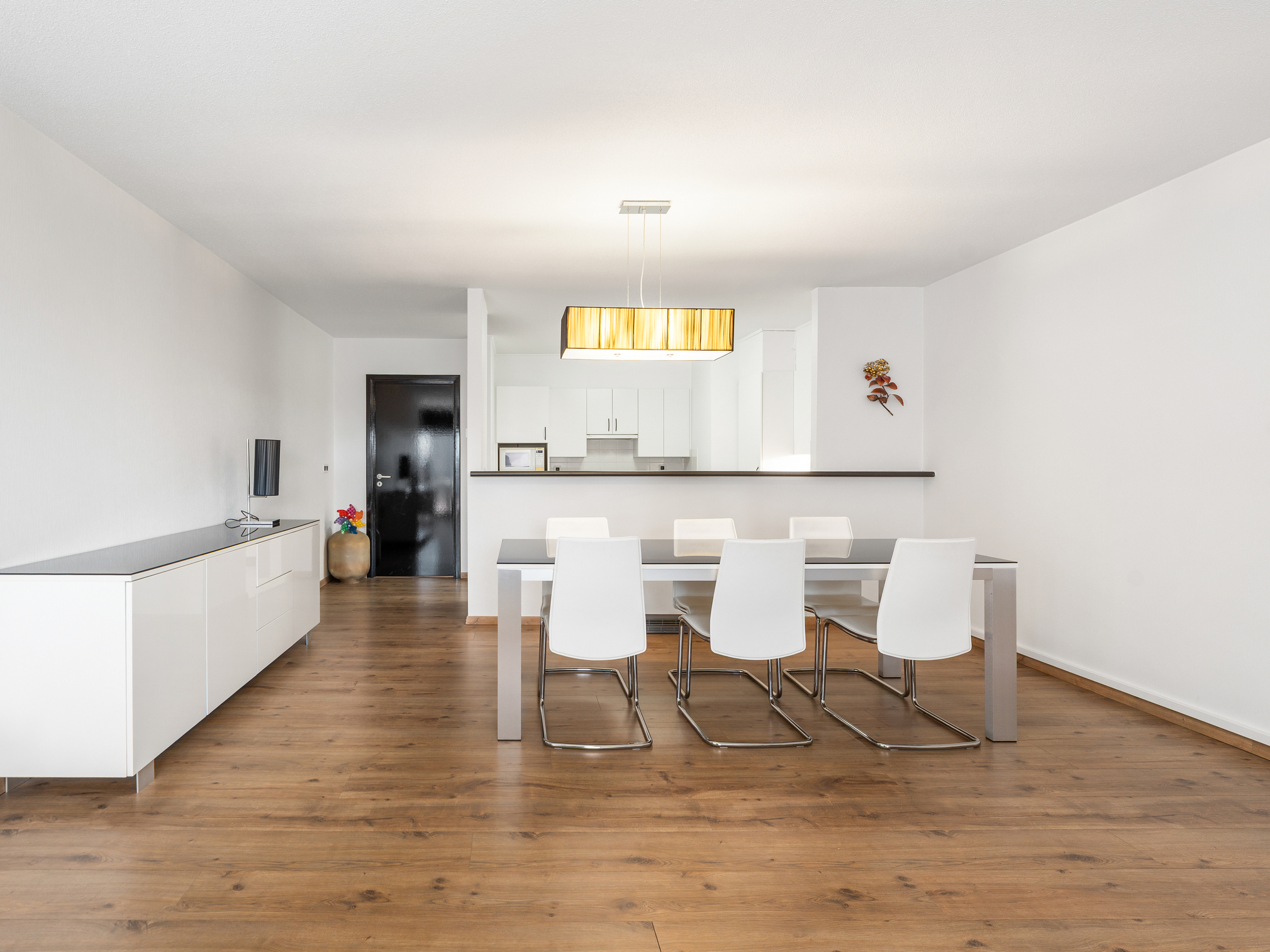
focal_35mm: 16
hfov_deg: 94.5
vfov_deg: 78.1
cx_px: 656
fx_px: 587
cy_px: 469
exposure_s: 1/2
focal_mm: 14
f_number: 9
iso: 250
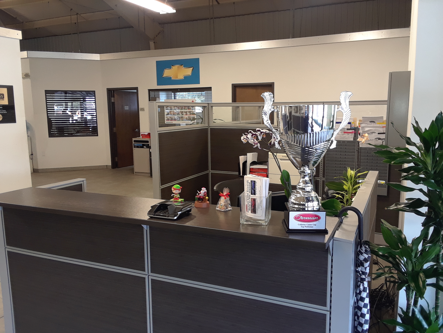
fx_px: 384
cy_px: 166
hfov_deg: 60.0
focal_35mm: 30
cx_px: 222
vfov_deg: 46.8
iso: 40
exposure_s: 1/30
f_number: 1.9
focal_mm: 2.47
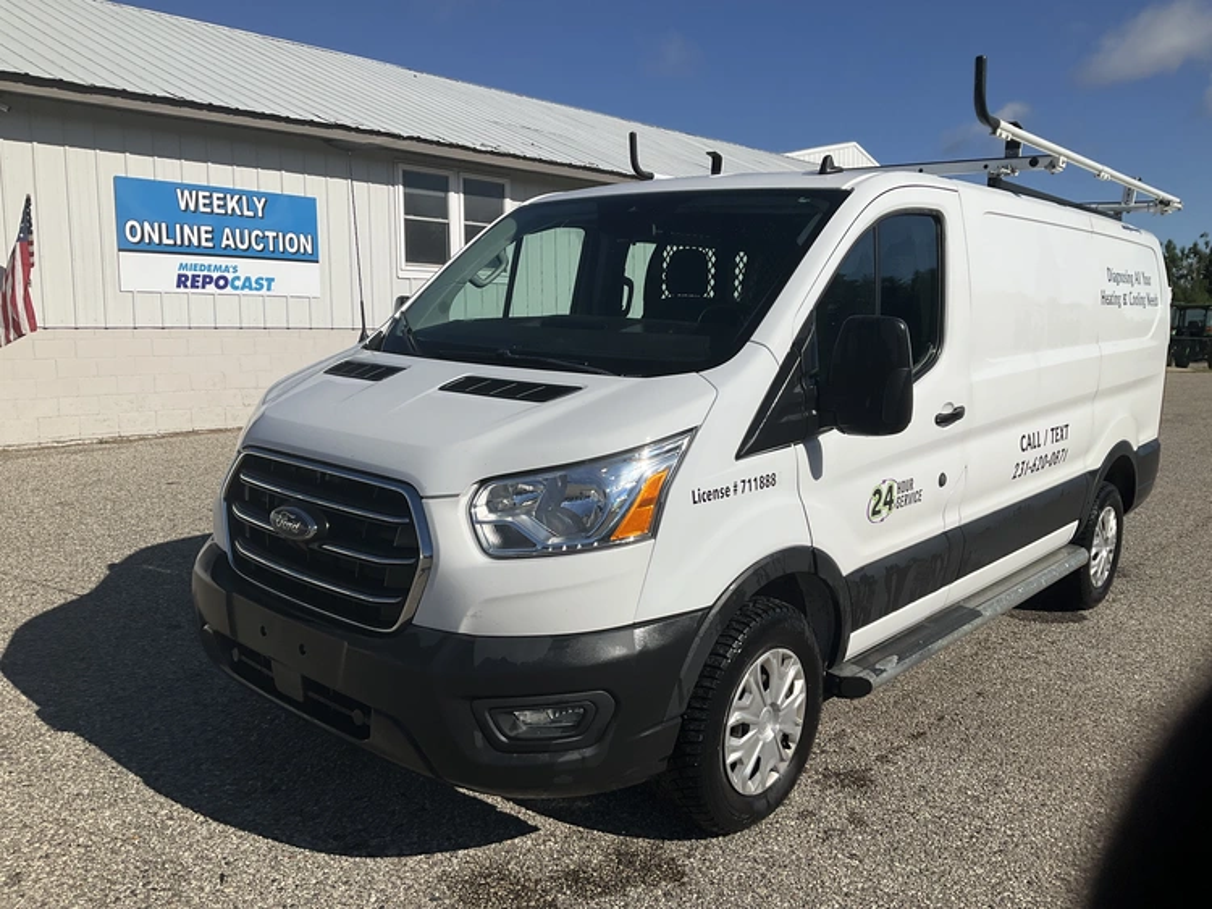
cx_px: 606
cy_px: 454
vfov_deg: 48.3
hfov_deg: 61.6
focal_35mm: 29
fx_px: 1016
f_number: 1.8
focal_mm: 3
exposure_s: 1/4785
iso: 25
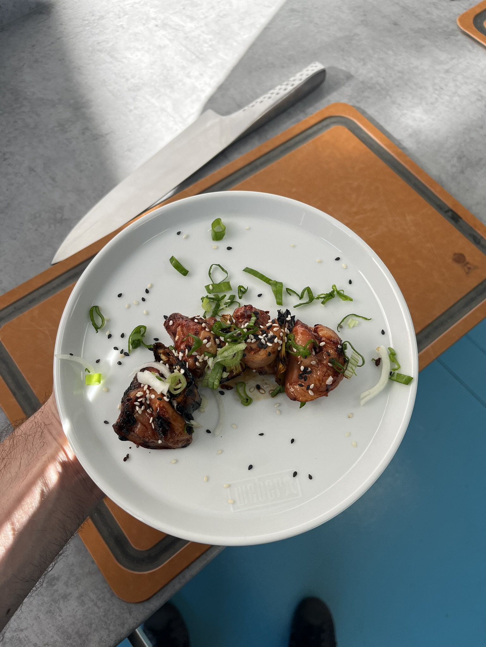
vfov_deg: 67.3
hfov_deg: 53.1
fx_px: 487
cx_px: 243
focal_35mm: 26
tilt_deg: -66.6
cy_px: 324
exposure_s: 1/608
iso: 50
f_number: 1.6
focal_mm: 5.1
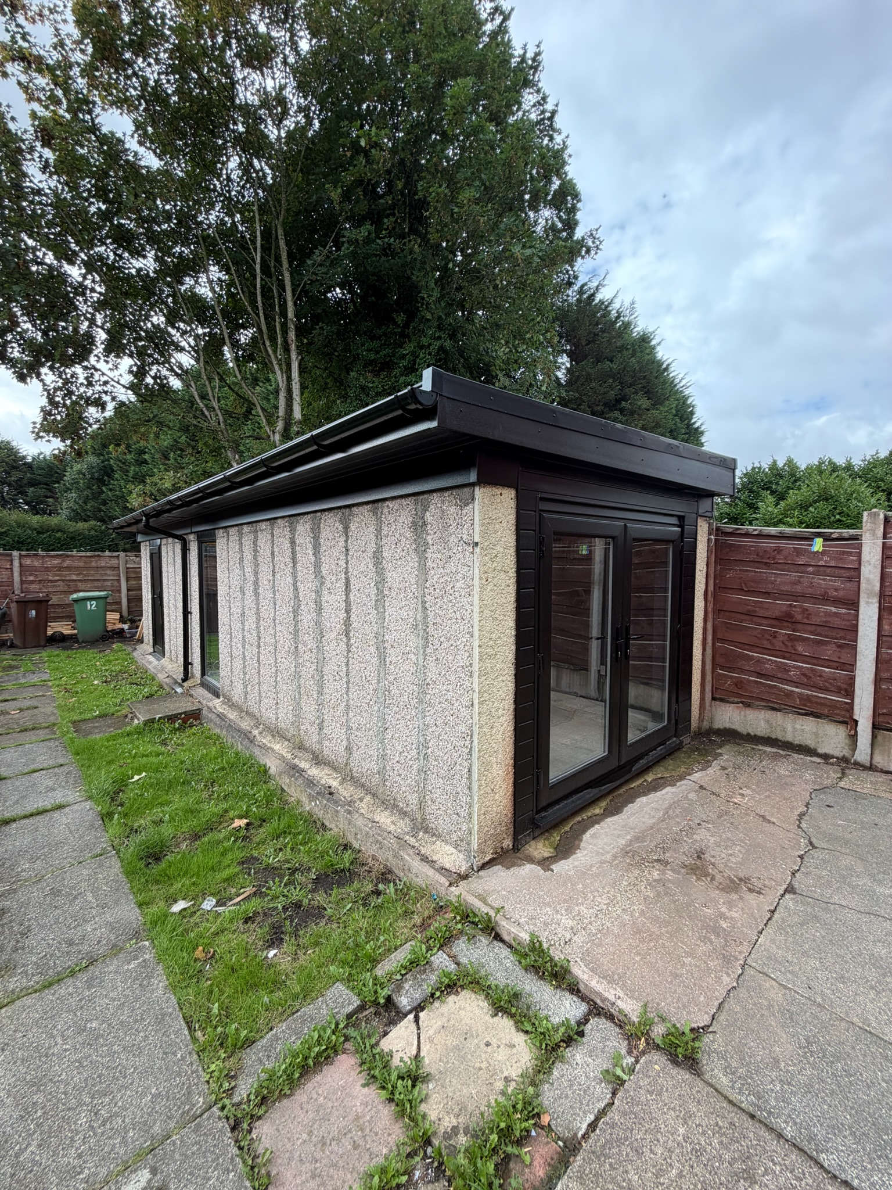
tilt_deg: -4.3
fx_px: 481
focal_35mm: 14
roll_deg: -0.5
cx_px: 446
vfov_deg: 102.1
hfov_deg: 85.7
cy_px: 595
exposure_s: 1/289
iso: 50
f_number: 2.2
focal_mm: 2.22
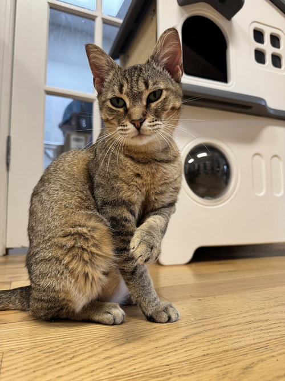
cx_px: 142
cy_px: 190
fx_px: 264
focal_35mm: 24
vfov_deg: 71.6
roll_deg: -0.2
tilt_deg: +4.7
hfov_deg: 56.8
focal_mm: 6.76
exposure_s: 1/60
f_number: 1.78
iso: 250
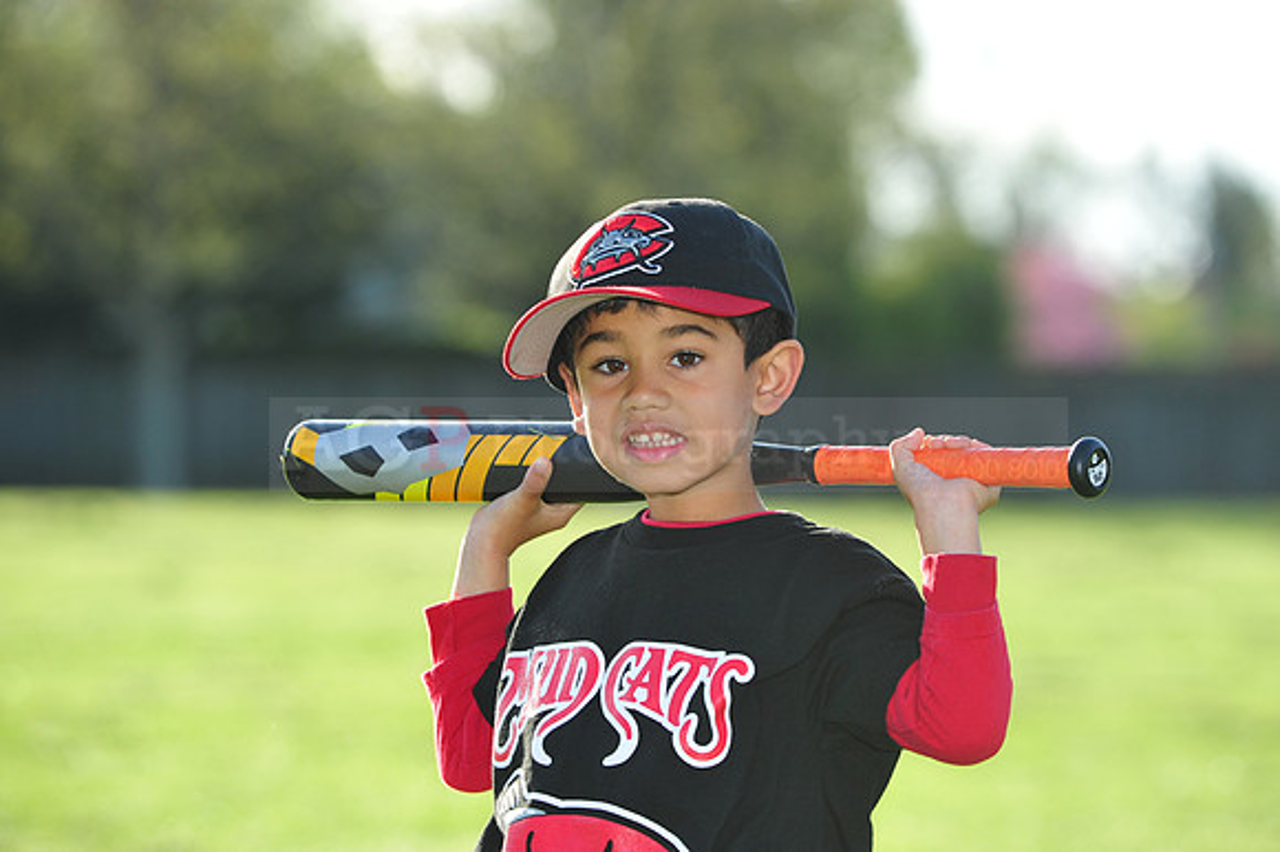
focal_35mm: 200
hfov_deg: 10.3
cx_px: 640
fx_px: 7107
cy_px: 426
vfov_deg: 6.9
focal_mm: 200
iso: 400
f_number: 7.1
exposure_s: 1/500
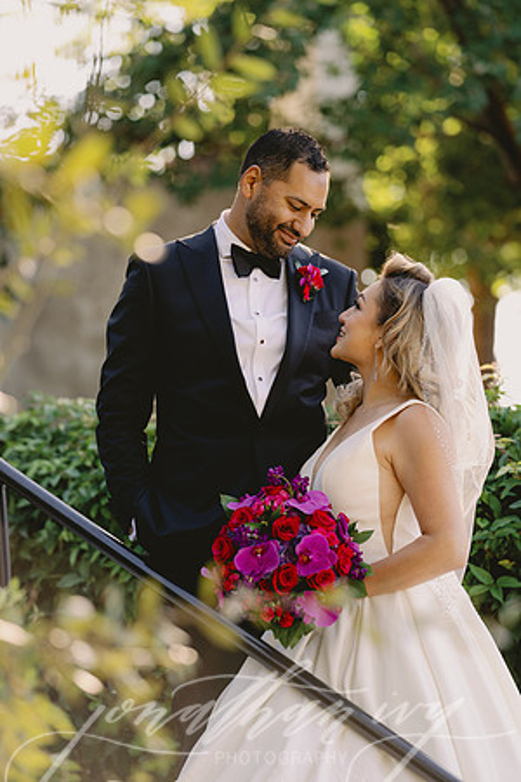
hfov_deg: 8.6
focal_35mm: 159
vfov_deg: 12.9
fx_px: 3451
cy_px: 391
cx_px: 260
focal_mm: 159
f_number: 3.5
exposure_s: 1/320
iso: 400
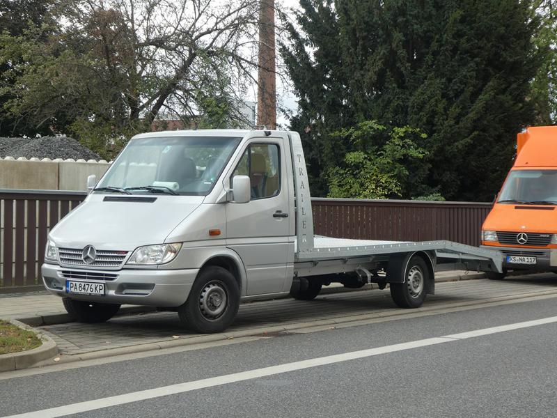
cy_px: 209
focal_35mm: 70
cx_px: 278
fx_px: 1126
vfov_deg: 21.0
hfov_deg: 27.8
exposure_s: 1/80
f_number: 4.5
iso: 80
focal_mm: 12.5
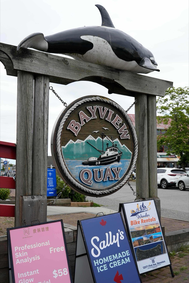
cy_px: 142
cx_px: 94
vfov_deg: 53.1
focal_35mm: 36
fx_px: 283
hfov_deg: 36.9
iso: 160
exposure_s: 1/160
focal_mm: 36
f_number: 6.3
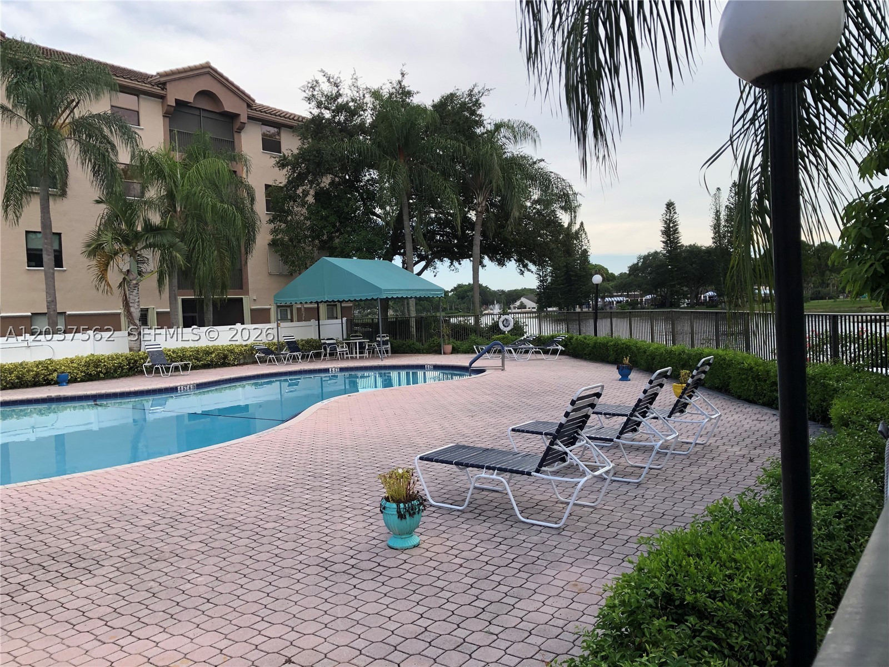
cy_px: 334
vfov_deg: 49.7
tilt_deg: -2.3
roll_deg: +1.1
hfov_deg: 63.4
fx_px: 719
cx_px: 444
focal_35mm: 28
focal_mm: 3.99
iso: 20
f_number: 1.8
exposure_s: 1/414
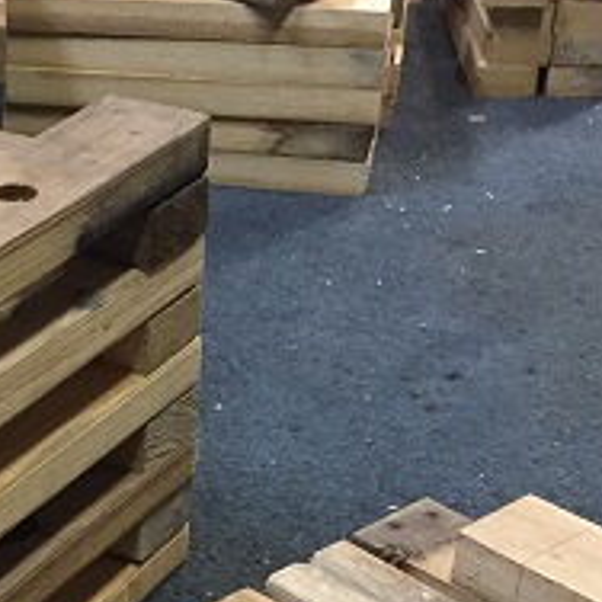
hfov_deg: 18.9
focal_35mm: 89
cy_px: 634
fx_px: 1751
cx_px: -14
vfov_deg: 18.9
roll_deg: +1.6
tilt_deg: -34.1
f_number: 2.2
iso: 250
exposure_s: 1/17
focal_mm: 4.15
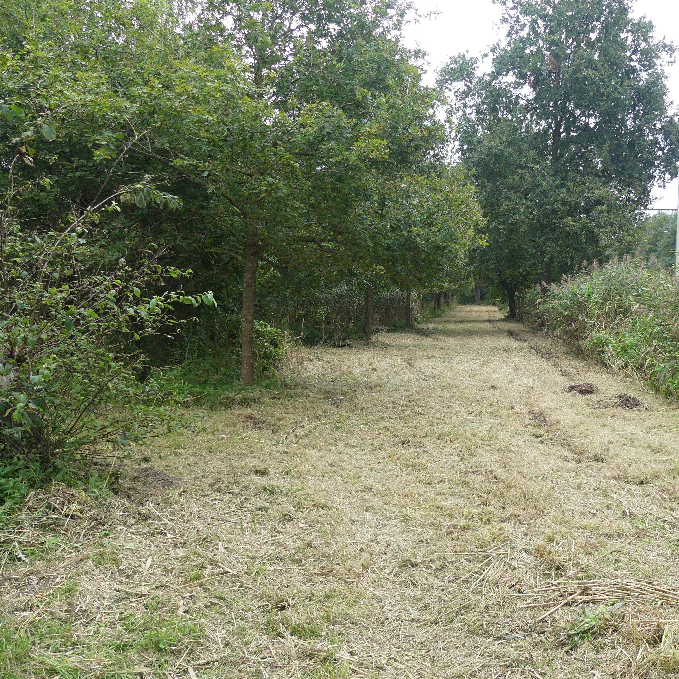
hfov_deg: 53.1
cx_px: 449
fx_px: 666
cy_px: 334
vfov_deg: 54.0
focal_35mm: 30
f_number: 3.2
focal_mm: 4.5
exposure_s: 1/125
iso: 100
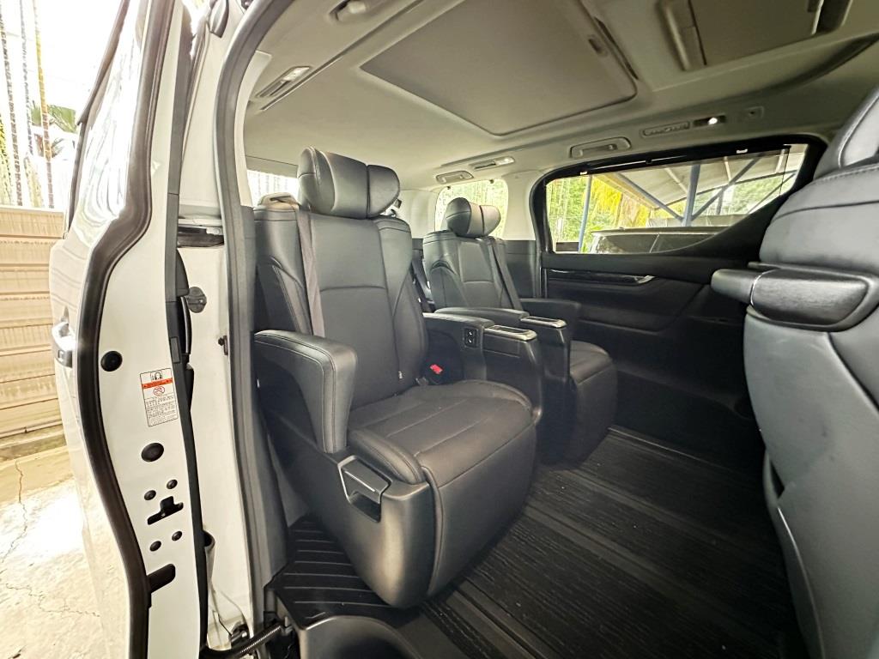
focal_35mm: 14
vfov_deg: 85.7
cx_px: 440
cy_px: 330
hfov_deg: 102.1
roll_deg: -0.9
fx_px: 356
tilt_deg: -12.0
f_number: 2.2
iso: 2500
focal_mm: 2.22
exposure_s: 1/30
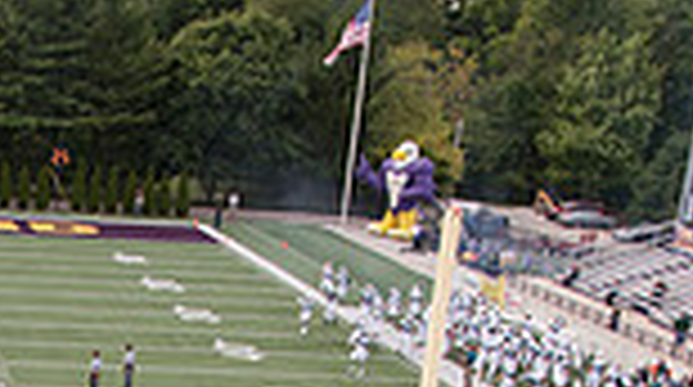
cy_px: 790
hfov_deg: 21.0
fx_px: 1743
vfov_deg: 11.4
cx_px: -135
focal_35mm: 95
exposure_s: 1/640
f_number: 6.3
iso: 640
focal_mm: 24
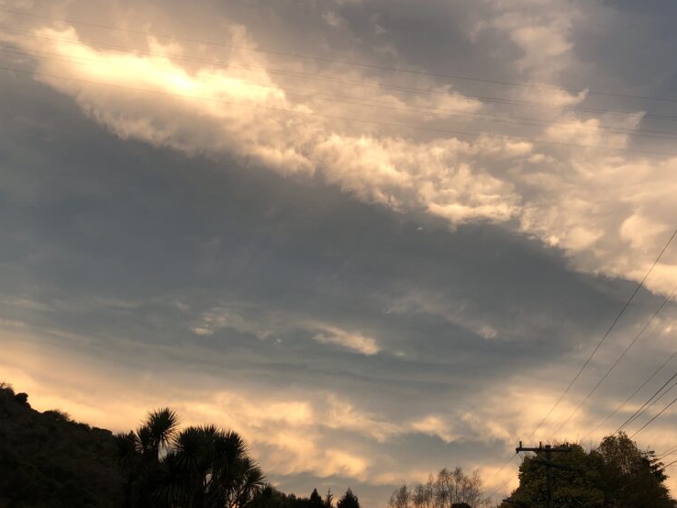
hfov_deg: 45.3
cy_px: 212
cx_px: 432
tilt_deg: +24.8
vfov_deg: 35.0
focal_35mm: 41
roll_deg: -1.5
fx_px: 802
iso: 20
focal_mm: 3.99
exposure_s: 1/153
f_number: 1.8
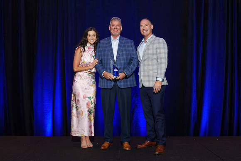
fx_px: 282
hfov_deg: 46.3
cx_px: 120
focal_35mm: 42
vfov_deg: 31.8
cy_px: 76
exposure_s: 1/60
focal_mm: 40
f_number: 5
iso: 1000
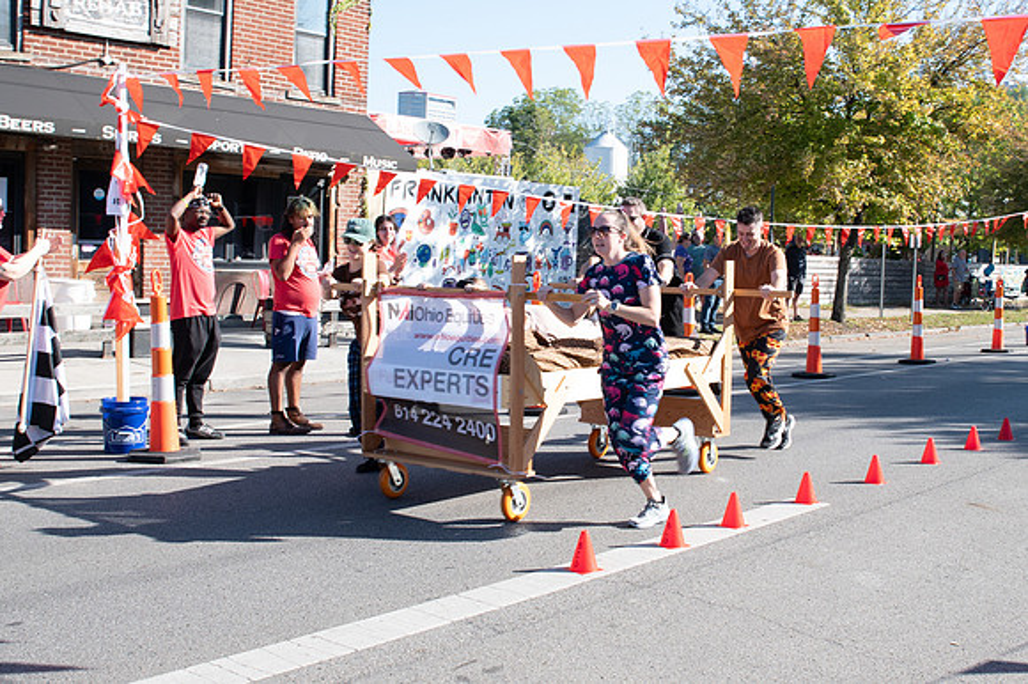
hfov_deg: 46.1
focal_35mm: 42
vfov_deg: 31.8
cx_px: 623
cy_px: 359
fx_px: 1201
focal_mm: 24
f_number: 8
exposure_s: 1/200
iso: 250
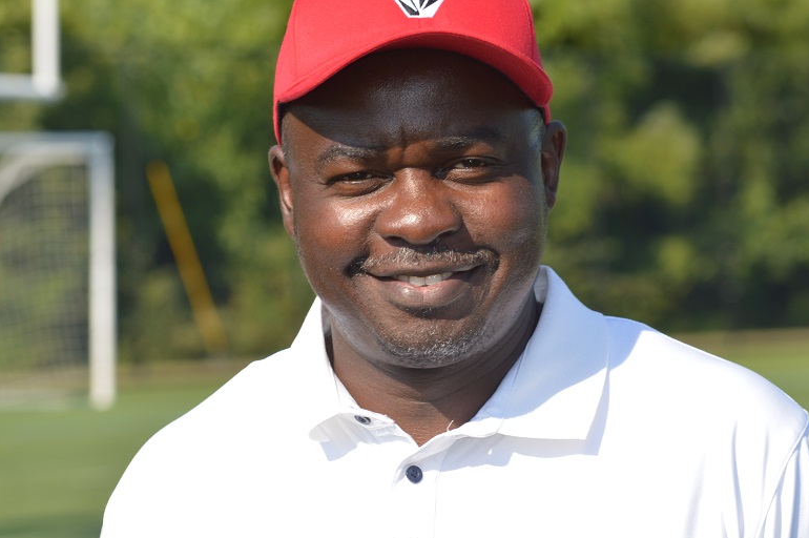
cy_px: 255
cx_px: 388
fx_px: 4737
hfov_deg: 9.8
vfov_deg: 6.5
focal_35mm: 211
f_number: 11
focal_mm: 120
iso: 100
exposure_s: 1/200
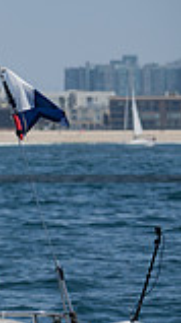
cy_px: 227
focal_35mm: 593
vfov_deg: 3.6
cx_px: -407
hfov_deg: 2.0
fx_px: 5079
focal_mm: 155
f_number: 6.3
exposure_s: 1/2000
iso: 250
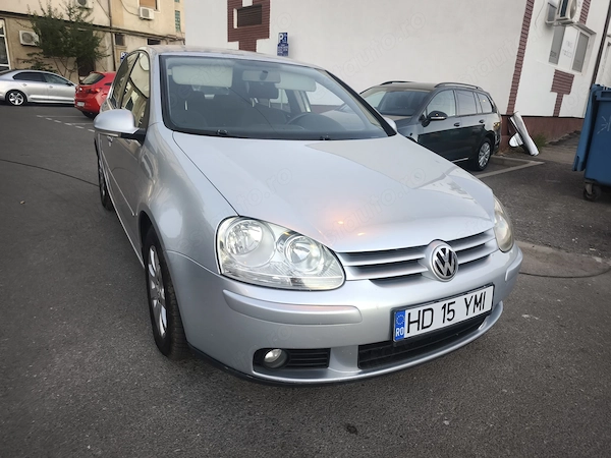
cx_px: 306
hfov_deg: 73.9
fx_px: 406
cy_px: 229
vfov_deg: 58.9
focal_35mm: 23
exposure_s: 1/50
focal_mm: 6.57
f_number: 1.6
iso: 250
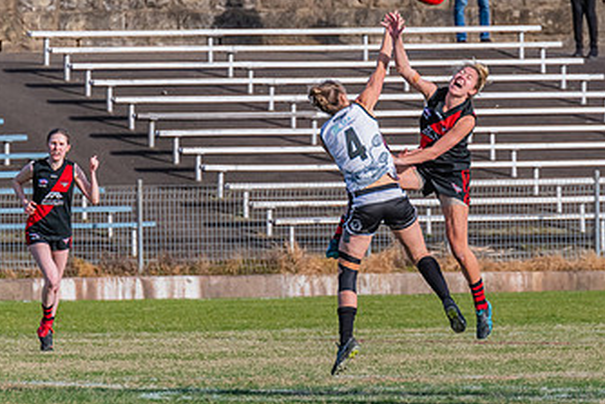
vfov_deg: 1.5
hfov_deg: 2.3
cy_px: 199
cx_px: 458
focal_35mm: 911
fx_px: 15316
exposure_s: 1/1250
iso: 800
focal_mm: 420
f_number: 9
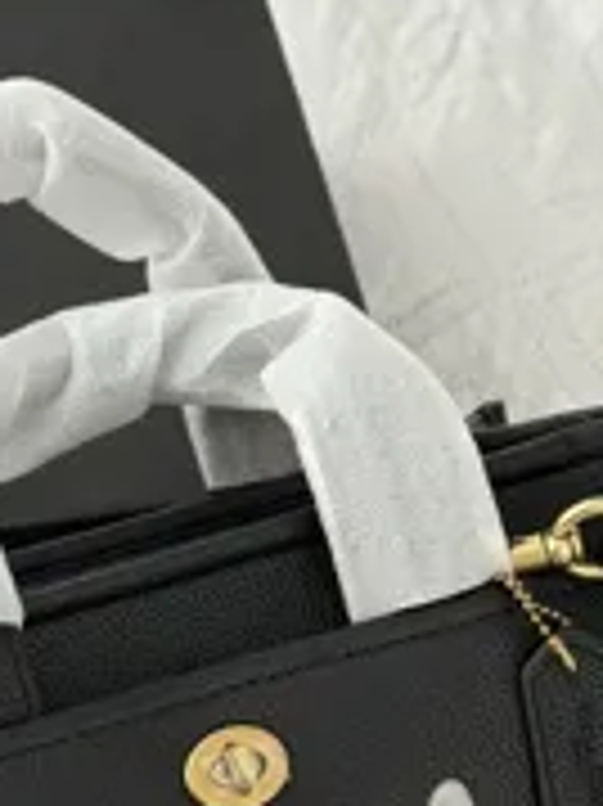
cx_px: 135
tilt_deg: -49.1
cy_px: 770
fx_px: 3000
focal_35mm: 129
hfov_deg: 11.4
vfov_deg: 15.1
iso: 160
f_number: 1.78
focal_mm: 6.76
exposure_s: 1/50
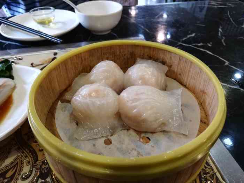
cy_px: 92
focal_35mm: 26
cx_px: 122
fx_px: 183
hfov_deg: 67.3
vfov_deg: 53.1
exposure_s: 1/33.3
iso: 200
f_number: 2.2
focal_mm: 3.81
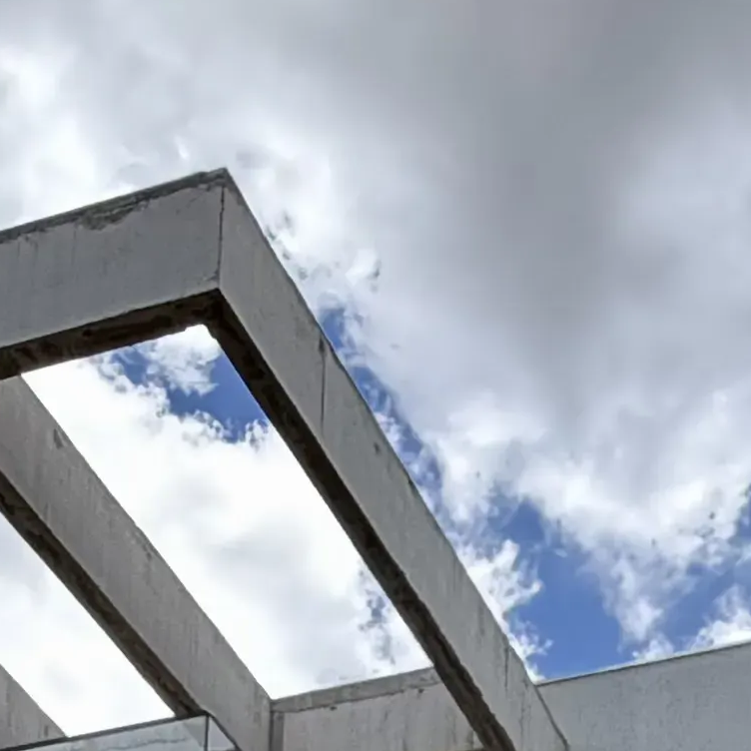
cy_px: 1471
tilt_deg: +16.4
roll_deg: -0.2
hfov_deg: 18.4
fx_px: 2307
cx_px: 544
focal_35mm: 94
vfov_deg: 15.2
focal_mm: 2.22
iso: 50
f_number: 2.2
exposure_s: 1/502
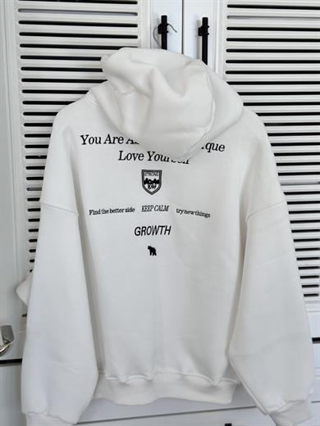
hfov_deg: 30.3
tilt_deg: -9.8
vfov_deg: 39.7
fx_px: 592
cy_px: 213
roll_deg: -0.5
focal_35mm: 48
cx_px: 160
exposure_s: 1/309
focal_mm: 6.76
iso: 64
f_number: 1.78
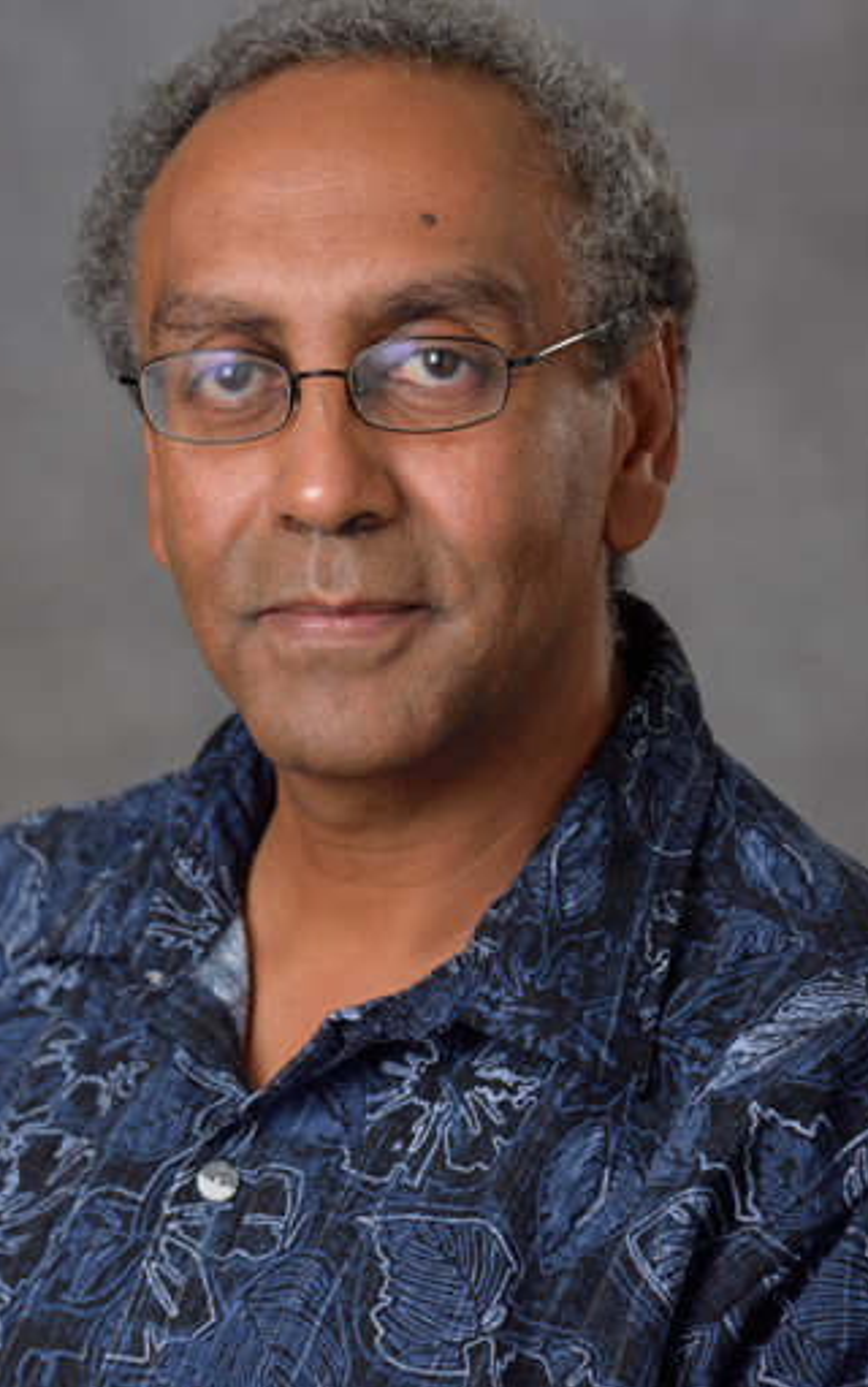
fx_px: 6199
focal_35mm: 164
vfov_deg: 12.8
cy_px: 782
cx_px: 369
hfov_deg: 8.0
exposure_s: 1/160
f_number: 6.3
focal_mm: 122
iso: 100
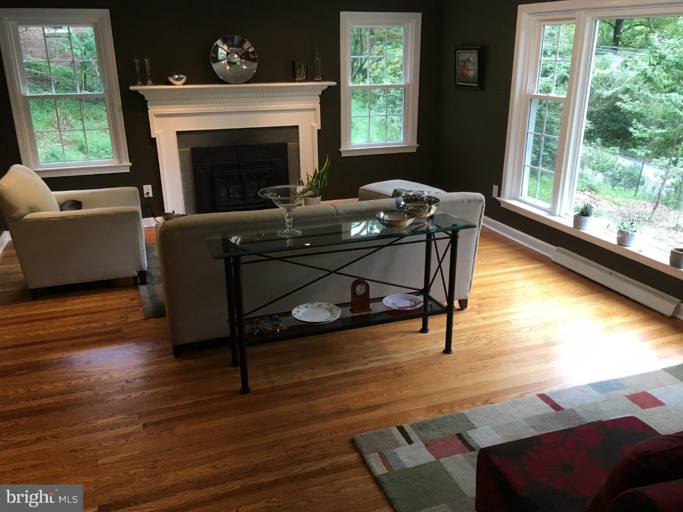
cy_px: 256
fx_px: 572
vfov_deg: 48.2
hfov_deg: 61.7
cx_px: 342
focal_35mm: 29
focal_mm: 4.15
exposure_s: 1/30
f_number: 2.2
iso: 40
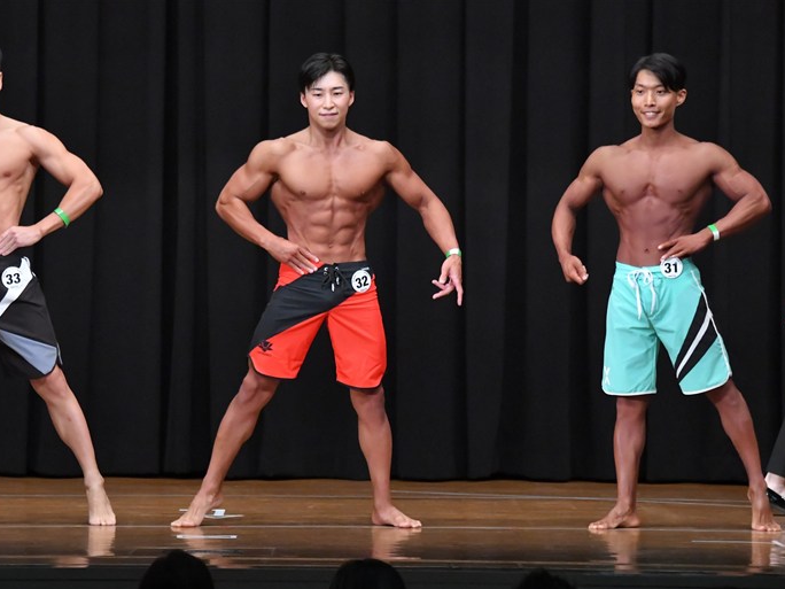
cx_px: 398
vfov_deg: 6.1
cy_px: 295
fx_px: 5556
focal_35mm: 245
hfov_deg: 8.1
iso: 8000
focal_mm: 150
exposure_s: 1/400
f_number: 5.6
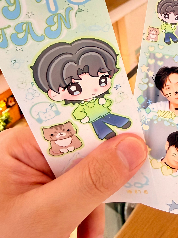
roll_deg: +5.8
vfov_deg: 38.7
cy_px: 43
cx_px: 126
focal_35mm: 47
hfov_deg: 30.5
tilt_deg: -17.3
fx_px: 322
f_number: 2.2
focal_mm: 2.22
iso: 320
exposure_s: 1/61
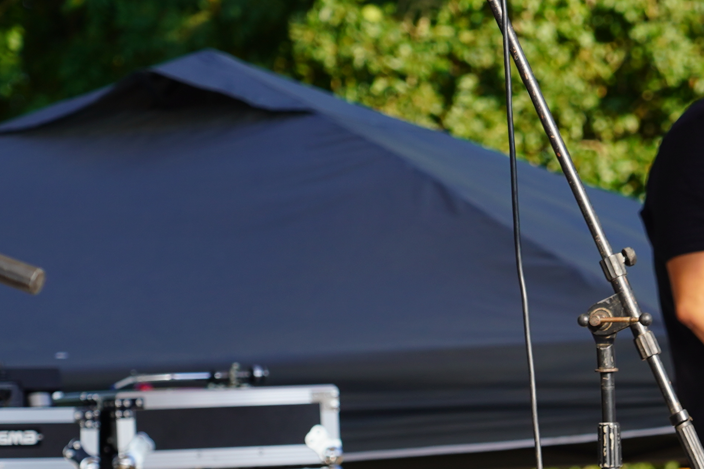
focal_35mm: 327
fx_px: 6393
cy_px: 432
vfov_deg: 4.2
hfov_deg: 6.3
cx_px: 724
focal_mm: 105
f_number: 5.6
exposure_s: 1/200
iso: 100
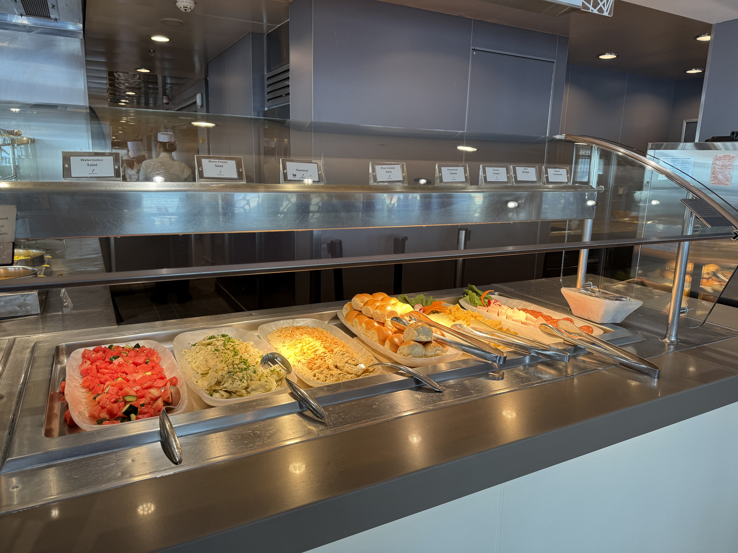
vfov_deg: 56.8
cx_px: 369
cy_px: 276
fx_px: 512
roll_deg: -2.1
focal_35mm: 24
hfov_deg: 71.6
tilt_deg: -10.4
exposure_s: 1/122
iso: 100
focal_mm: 6.76
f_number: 1.78
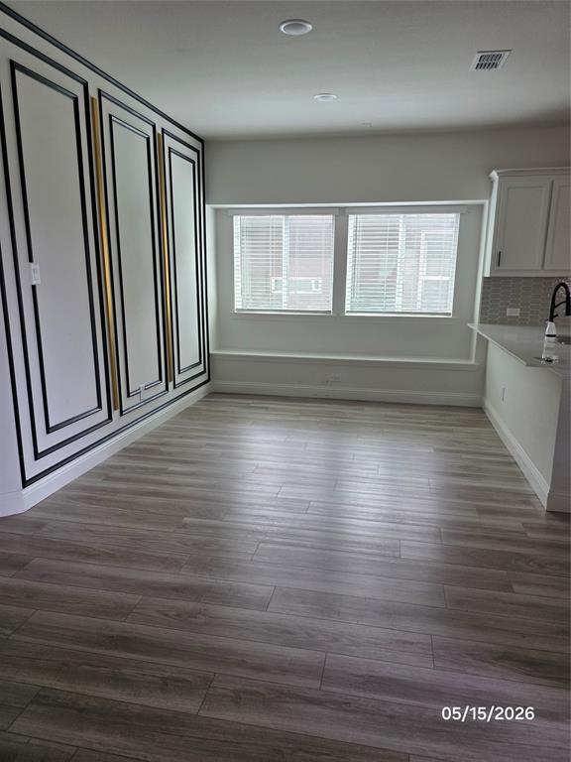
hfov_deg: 58.9
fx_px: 506
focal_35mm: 23
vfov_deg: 73.9
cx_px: 286
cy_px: 381
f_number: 1.7
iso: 125
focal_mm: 6.3
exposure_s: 1/180
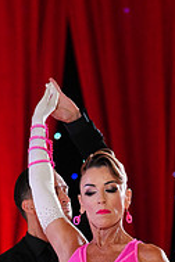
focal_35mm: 313
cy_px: 385
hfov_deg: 4.4
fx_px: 2282
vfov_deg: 6.5
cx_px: 127
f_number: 2.8
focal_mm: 102
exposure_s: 1/400
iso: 2500
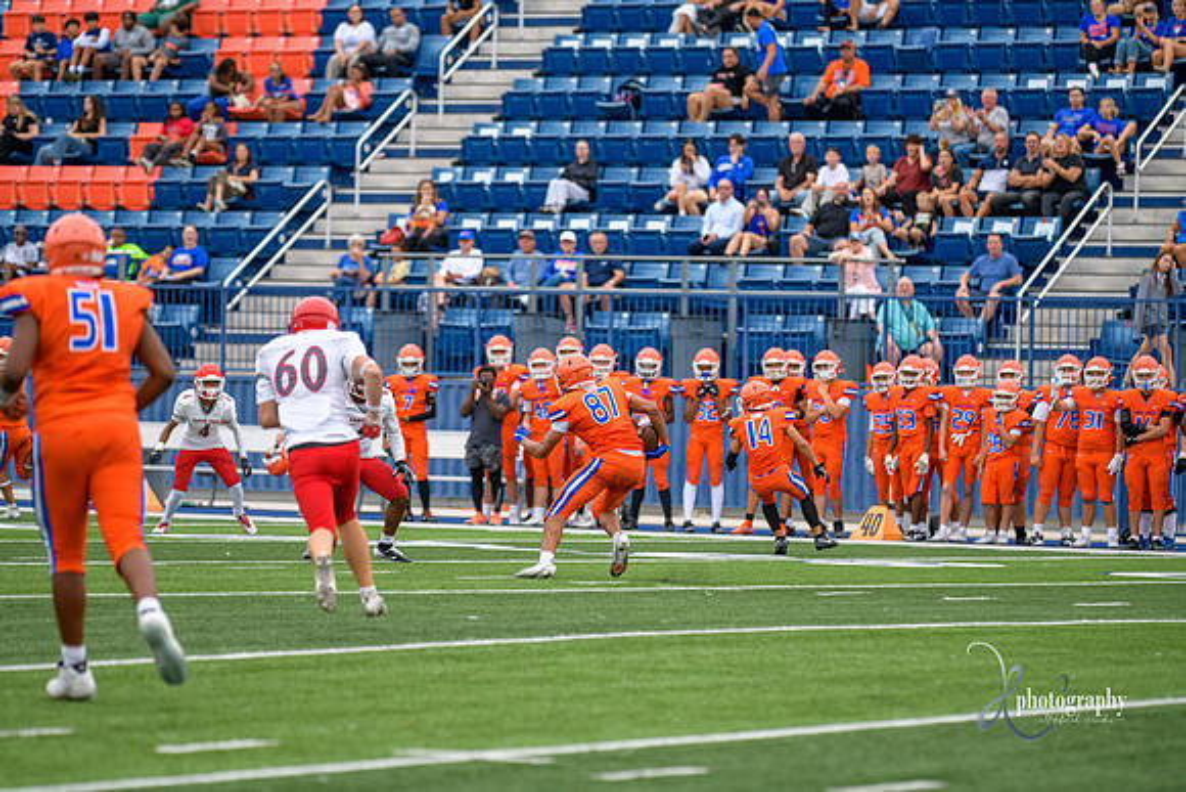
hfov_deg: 10.5
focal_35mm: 195
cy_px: 396
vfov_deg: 7.0
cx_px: 593
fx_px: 6425
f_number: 2.8
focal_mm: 195
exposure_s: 1/500
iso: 280
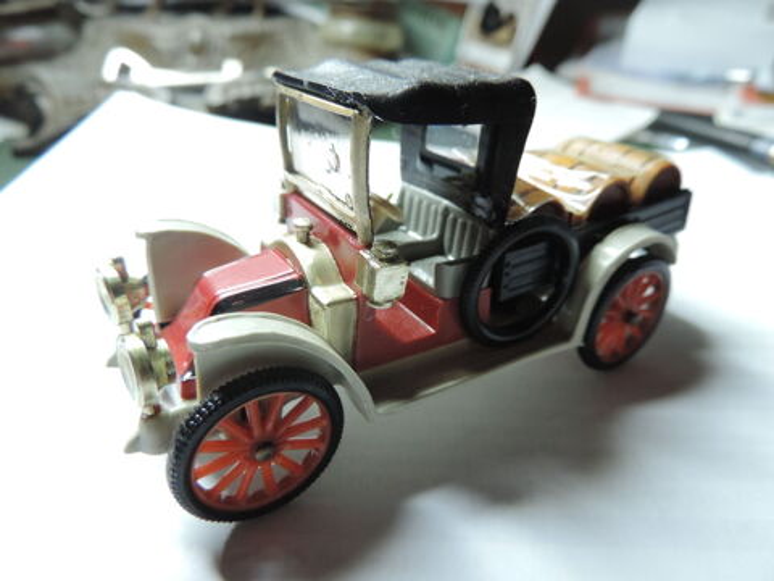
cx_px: 387
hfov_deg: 71.6
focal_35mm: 24
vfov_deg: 56.8
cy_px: 290
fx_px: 537
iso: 320
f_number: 3
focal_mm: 4.3
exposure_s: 1/30
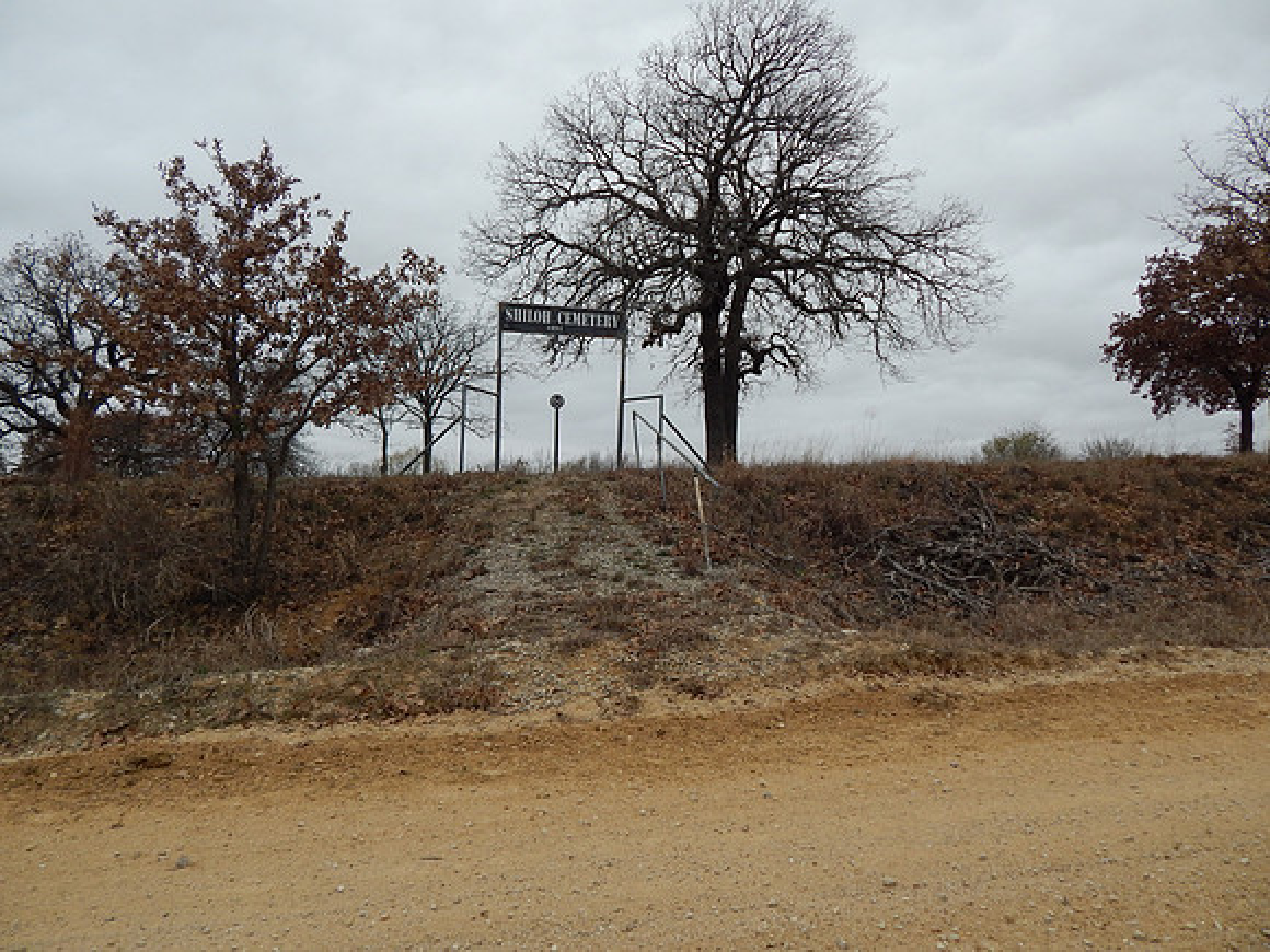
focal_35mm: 23
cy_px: 476
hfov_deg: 73.9
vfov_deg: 58.9
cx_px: 635
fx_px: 844
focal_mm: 4
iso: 125
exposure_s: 1/400
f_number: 6
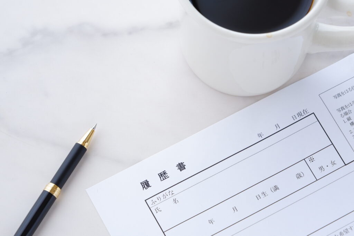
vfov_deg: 11.4
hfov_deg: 17.1
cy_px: 118
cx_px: 177
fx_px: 1180
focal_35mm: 120
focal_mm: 80
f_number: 9
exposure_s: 1/15
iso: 400
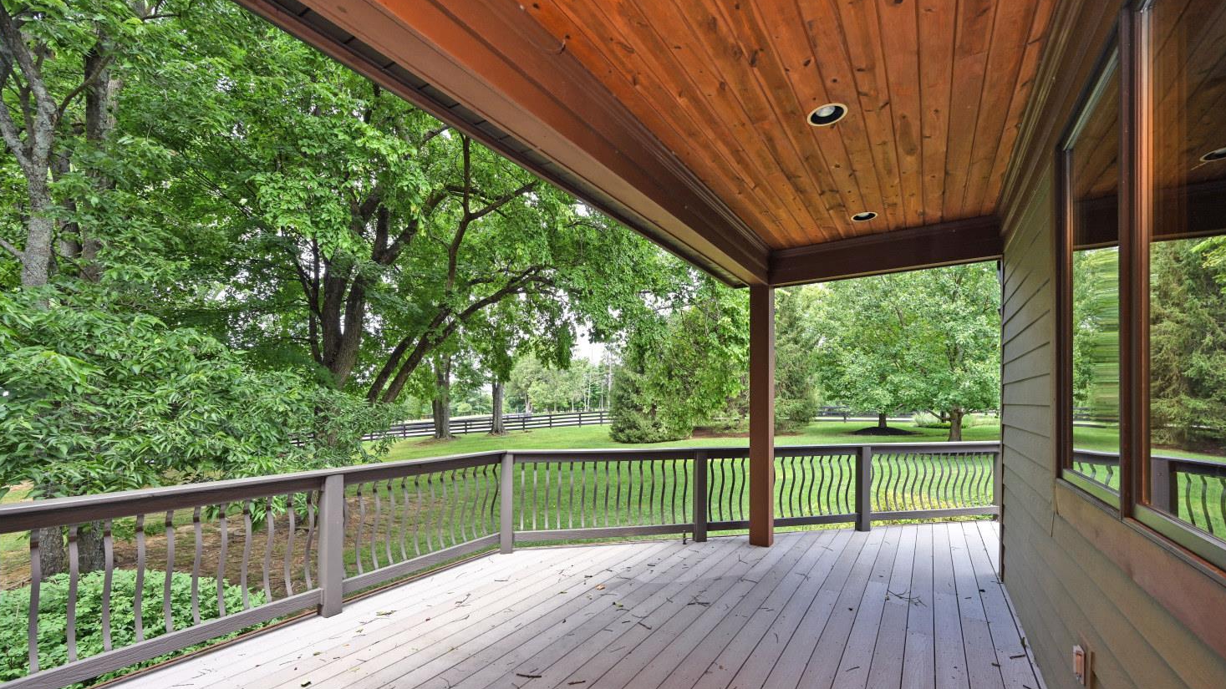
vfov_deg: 70.2
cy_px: 393
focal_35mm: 15
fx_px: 488
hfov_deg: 103.0
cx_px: 620
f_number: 5.6
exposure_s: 1/125
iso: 200
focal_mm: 14
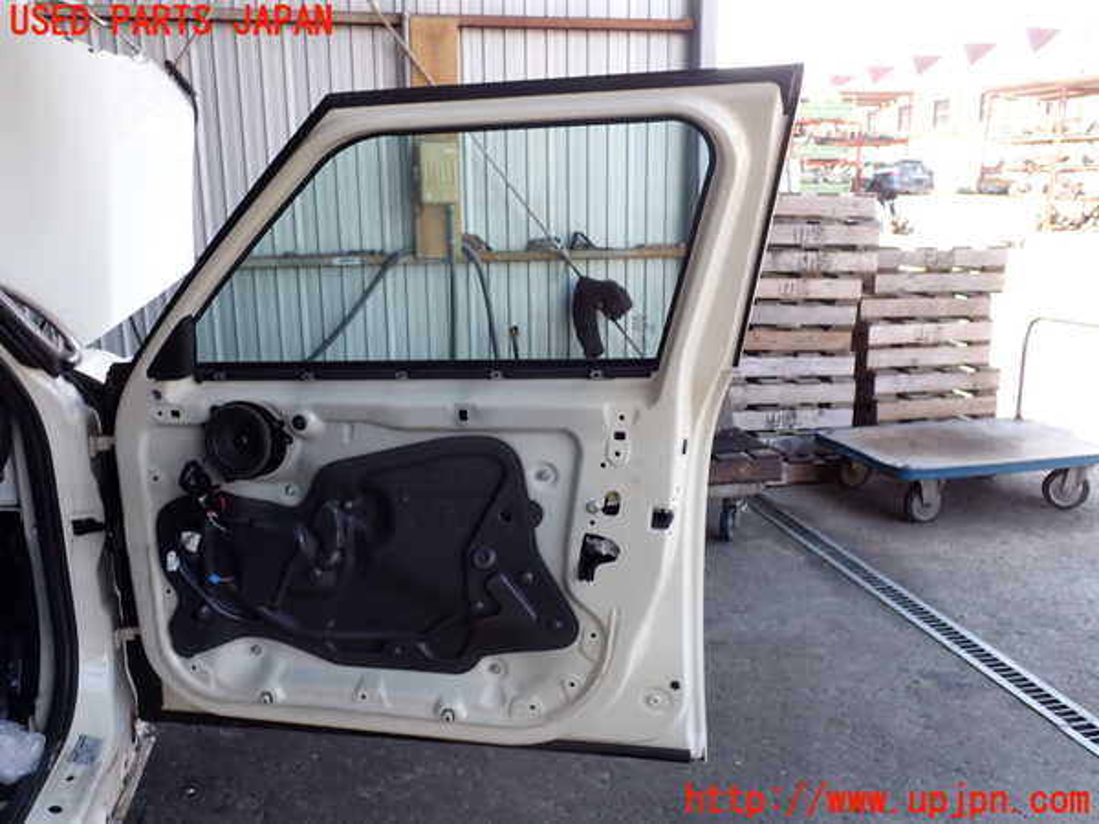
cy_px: 412
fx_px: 952
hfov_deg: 60.0
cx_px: 550
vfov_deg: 46.8
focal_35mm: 30
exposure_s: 1/100
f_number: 3.2
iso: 100
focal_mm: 5.4
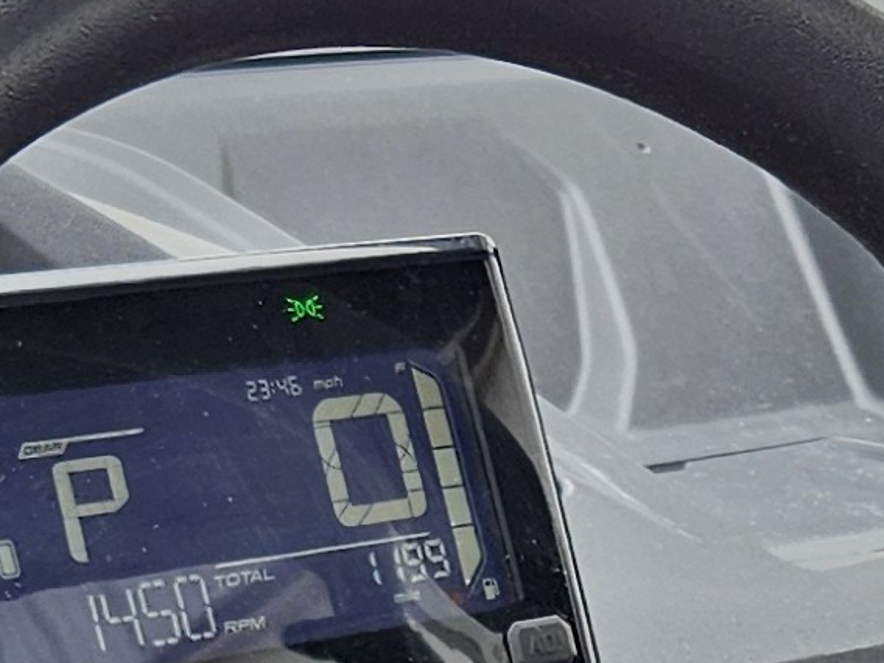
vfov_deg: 8.9
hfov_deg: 12.1
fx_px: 4137
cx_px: 727
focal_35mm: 162
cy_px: 1071
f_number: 1.8
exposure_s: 1/385
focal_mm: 5.4
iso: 25
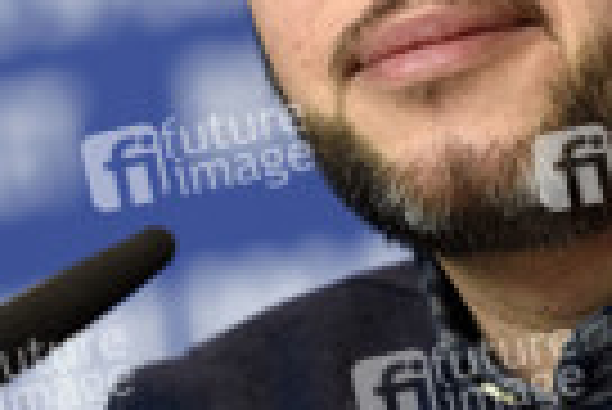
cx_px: 79
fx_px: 15197
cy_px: 45
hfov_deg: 2.3
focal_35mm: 893
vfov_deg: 1.5
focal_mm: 180
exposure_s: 1/320
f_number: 3.2
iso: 640
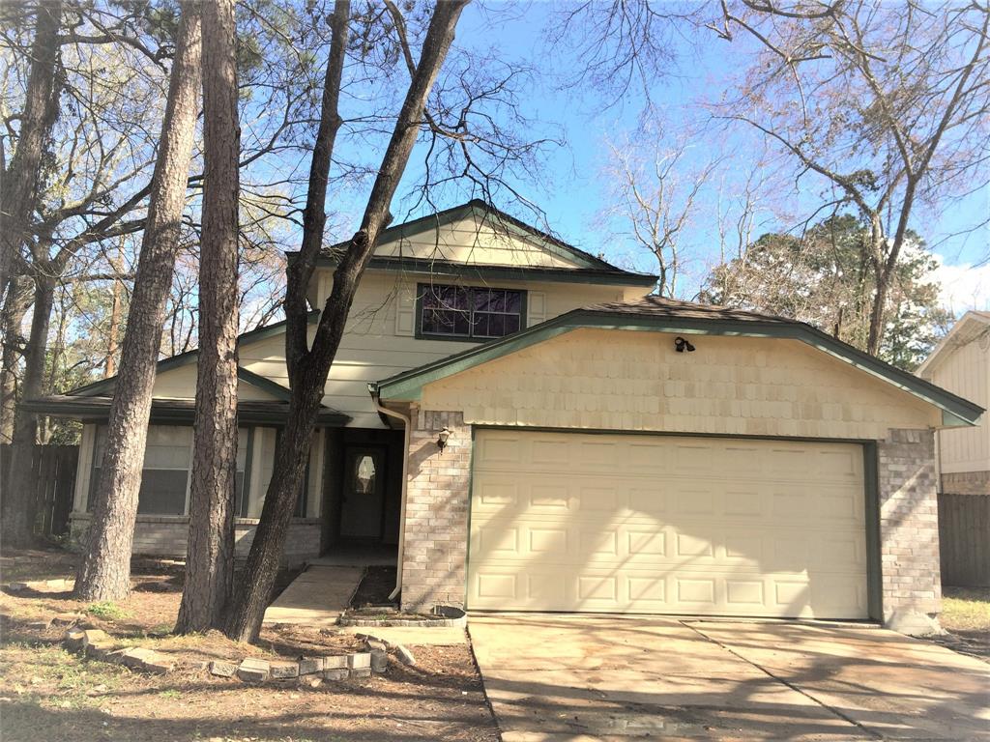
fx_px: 829
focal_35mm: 29
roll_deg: -2.3
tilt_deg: +8.7
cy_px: 371
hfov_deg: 61.7
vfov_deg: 48.2
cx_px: 495
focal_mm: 4.15
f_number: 2.2
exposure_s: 1/1001
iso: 32
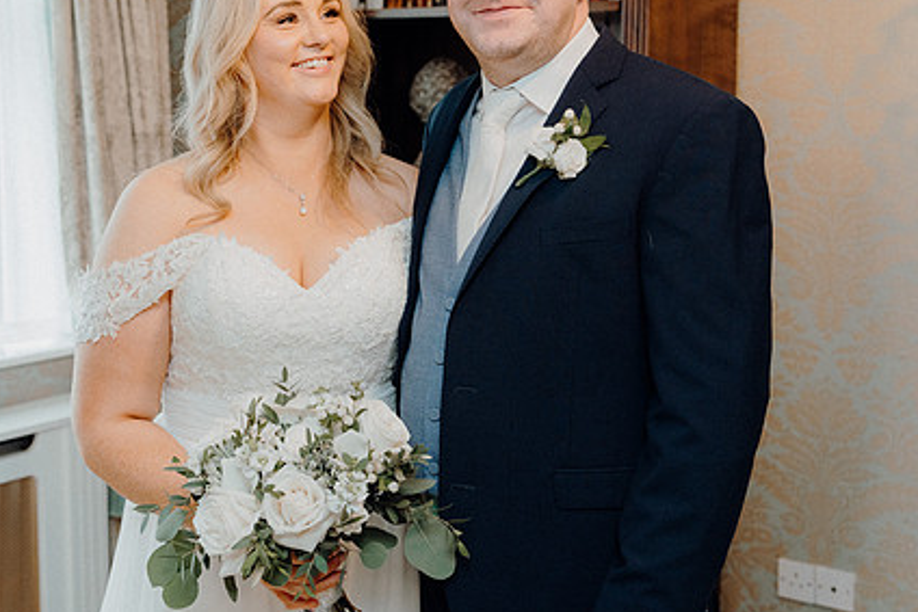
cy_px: 213
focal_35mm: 52
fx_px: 1326
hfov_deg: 38.0
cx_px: 368
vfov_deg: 25.9
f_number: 3.5
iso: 2500
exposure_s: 1/160
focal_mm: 38
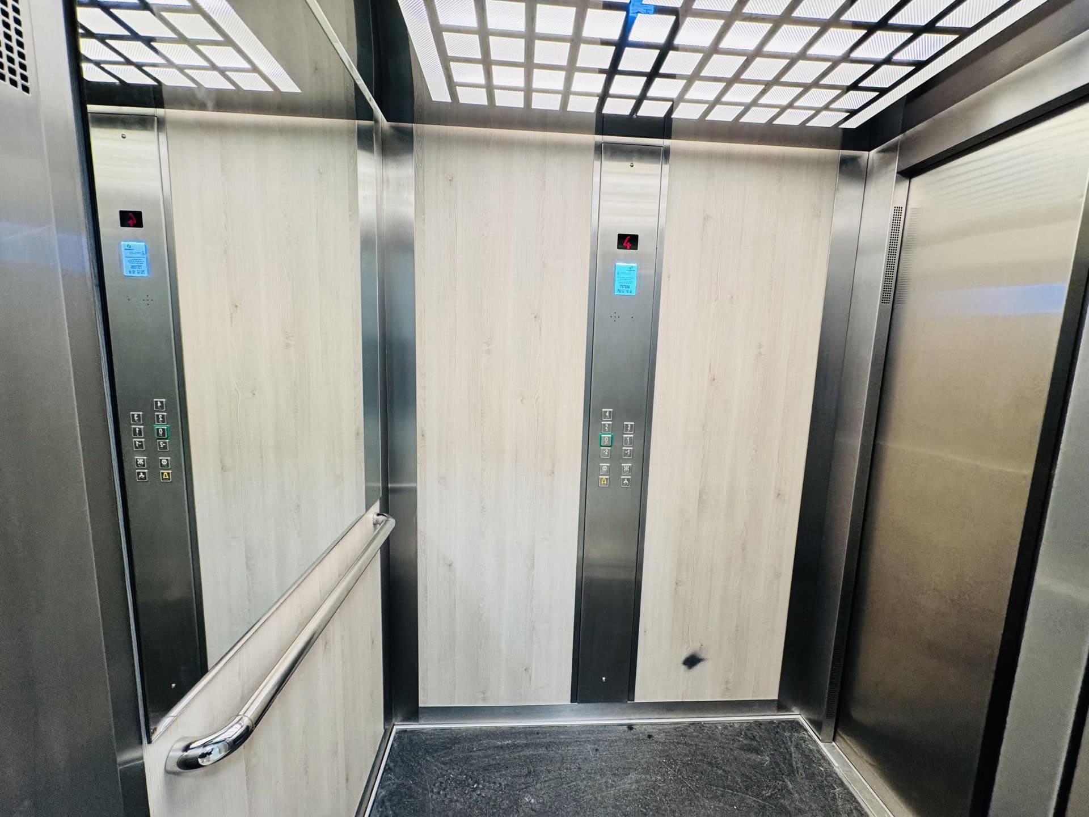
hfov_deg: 102.1
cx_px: 544
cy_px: 408
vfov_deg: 85.7
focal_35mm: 14
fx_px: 440
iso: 250
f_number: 2.2
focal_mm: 2.2
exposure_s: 1/100
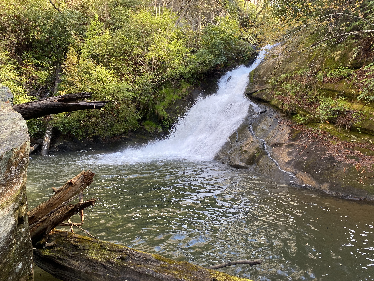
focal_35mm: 26
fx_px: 281
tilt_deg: -4.4
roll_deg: -0.3
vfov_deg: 53.1
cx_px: 187
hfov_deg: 67.3
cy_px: 140
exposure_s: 1/122
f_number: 1.8
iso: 50
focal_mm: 4.25
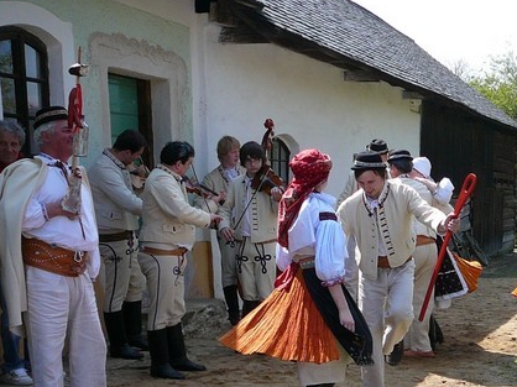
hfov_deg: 27.9
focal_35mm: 67
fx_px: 1000
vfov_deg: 21.4
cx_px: 466
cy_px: 356
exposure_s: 1/640
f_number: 2.8
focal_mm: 5.2
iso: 80
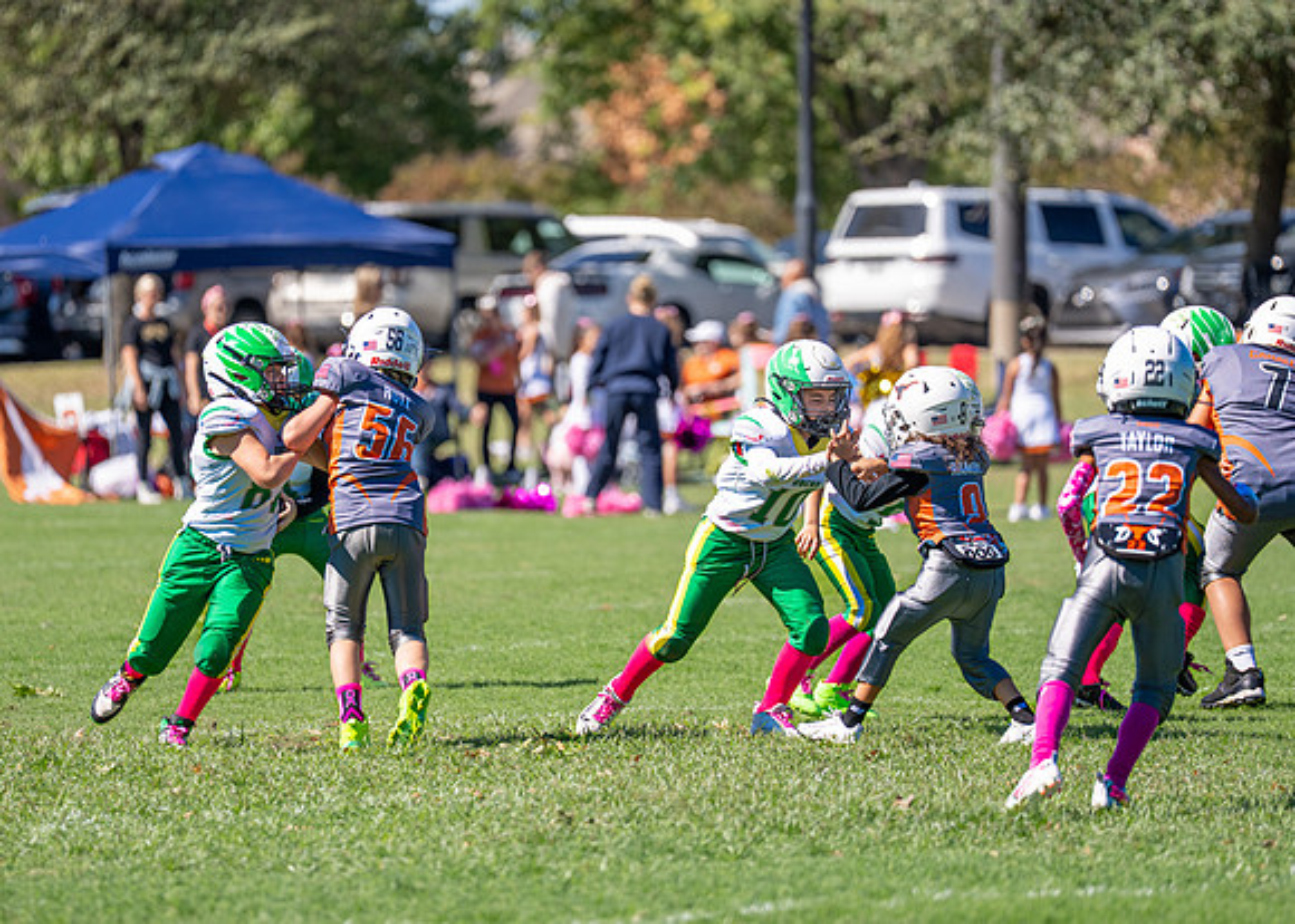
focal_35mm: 265
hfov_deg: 7.6
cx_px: 636
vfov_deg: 5.4
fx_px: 9741
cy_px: 409
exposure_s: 1/3200
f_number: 2.8
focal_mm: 200
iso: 160
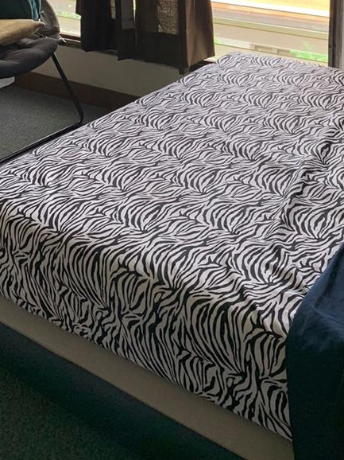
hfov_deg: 26.9
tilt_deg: -13.8
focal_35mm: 54
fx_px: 716
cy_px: 25
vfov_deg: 33.2
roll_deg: +0.7
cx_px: 225
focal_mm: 4.25
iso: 100
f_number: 1.8
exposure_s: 1/119
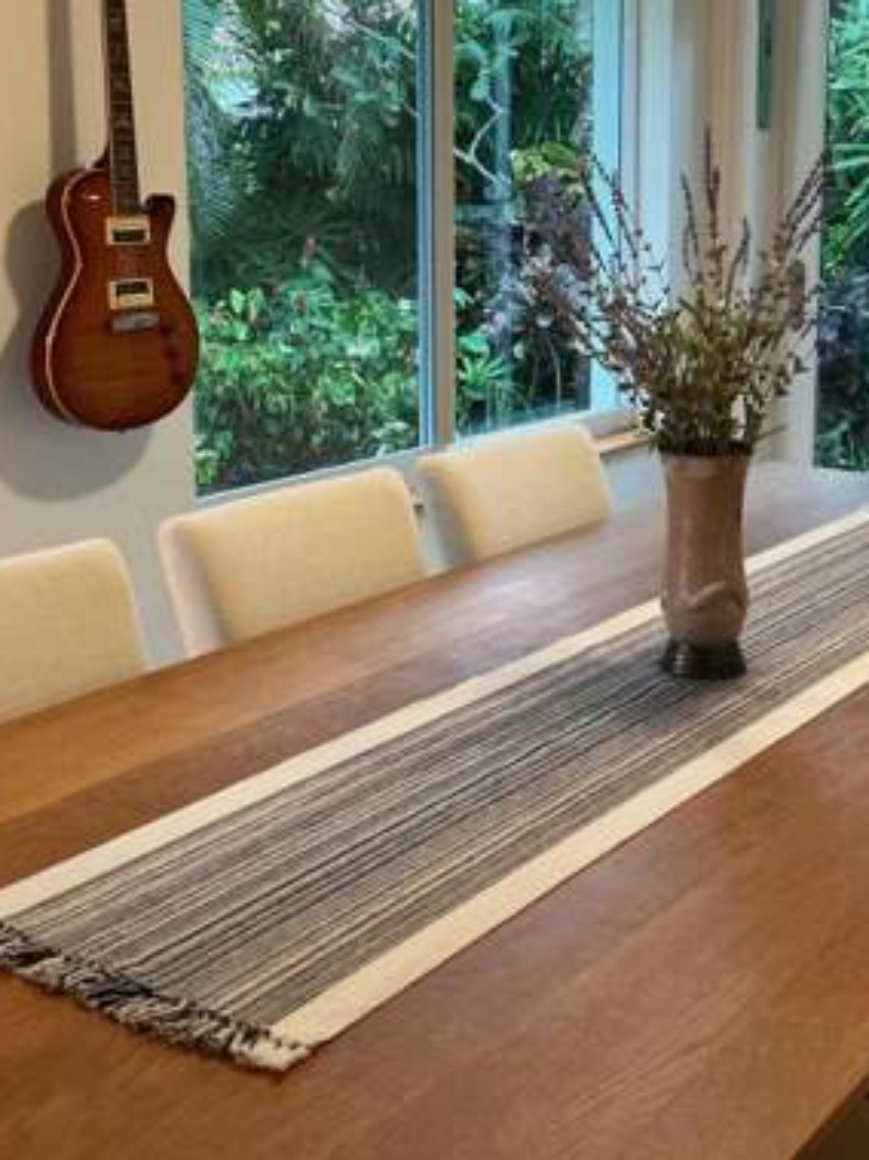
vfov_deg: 38.5
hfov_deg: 29.6
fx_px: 1641
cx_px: 502
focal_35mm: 49
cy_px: 386
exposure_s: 1/60
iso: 200
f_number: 1.8
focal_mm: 3
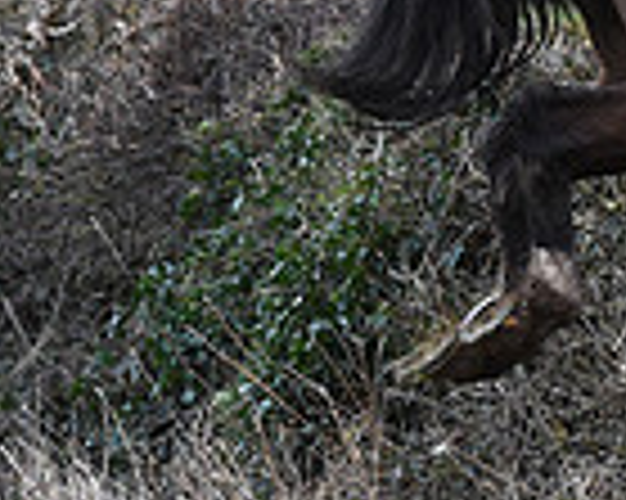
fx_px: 11608
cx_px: 1112
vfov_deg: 2.5
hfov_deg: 3.1
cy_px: 90
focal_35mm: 627
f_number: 5.6
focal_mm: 160
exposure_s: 1/1250
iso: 2500
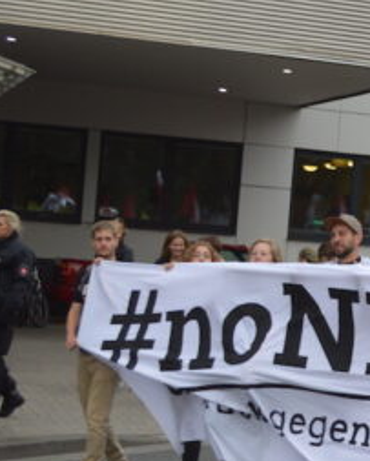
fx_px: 1749
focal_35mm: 128
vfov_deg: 15.0
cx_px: 634
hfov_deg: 11.3
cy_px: 223
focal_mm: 30
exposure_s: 1/125
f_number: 5.6
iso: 400
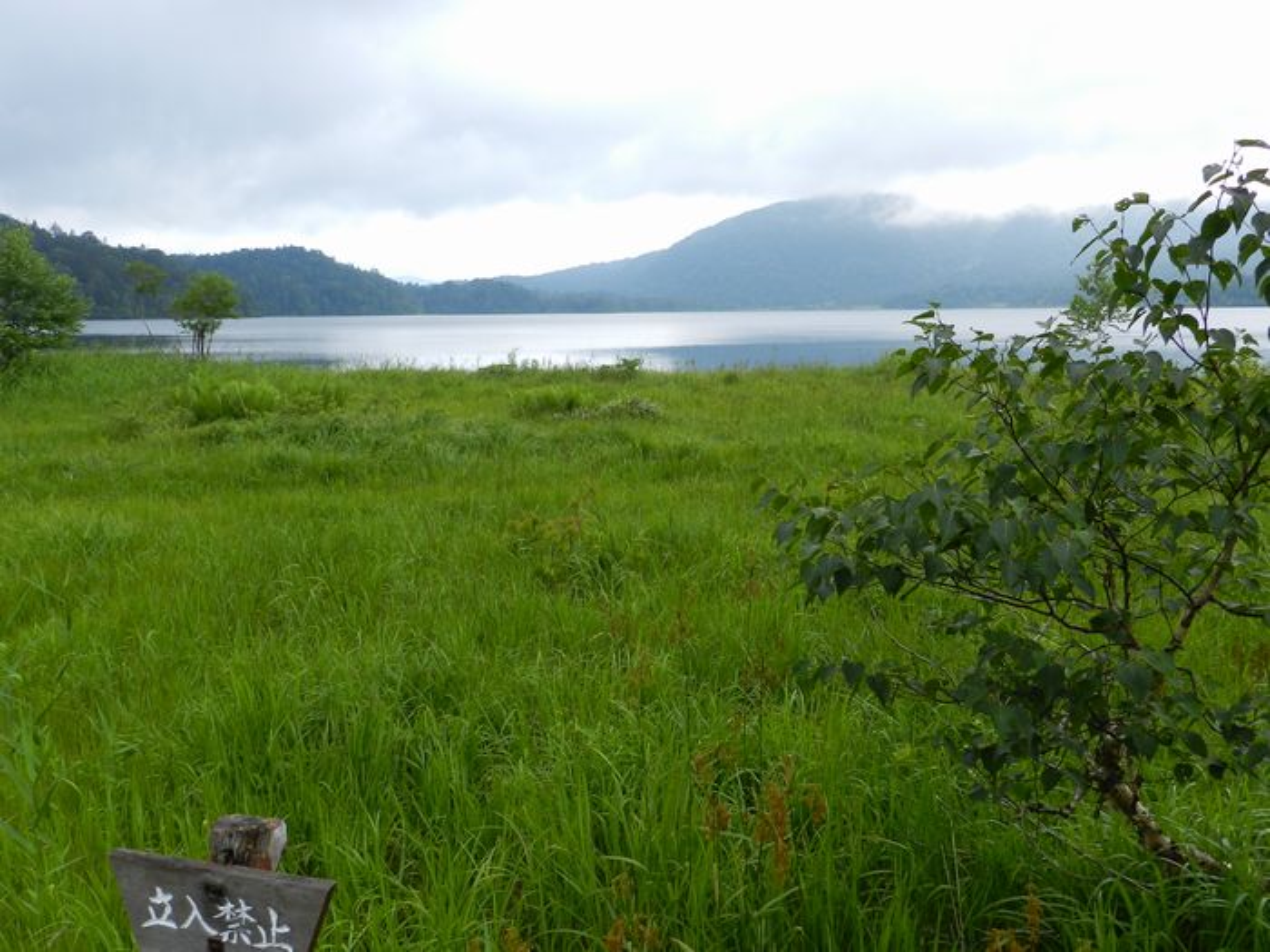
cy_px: 476
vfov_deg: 44.2
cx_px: 635
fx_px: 1174
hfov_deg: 56.8
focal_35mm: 32
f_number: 3.7
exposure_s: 1/200
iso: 160
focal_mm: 5.6
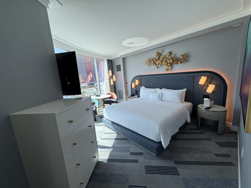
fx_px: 102
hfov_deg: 102.1
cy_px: 94
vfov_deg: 85.7
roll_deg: +4.8
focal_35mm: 14
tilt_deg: -9.8
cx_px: 126
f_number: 2.2
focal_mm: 2.22
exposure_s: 1/220
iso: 50
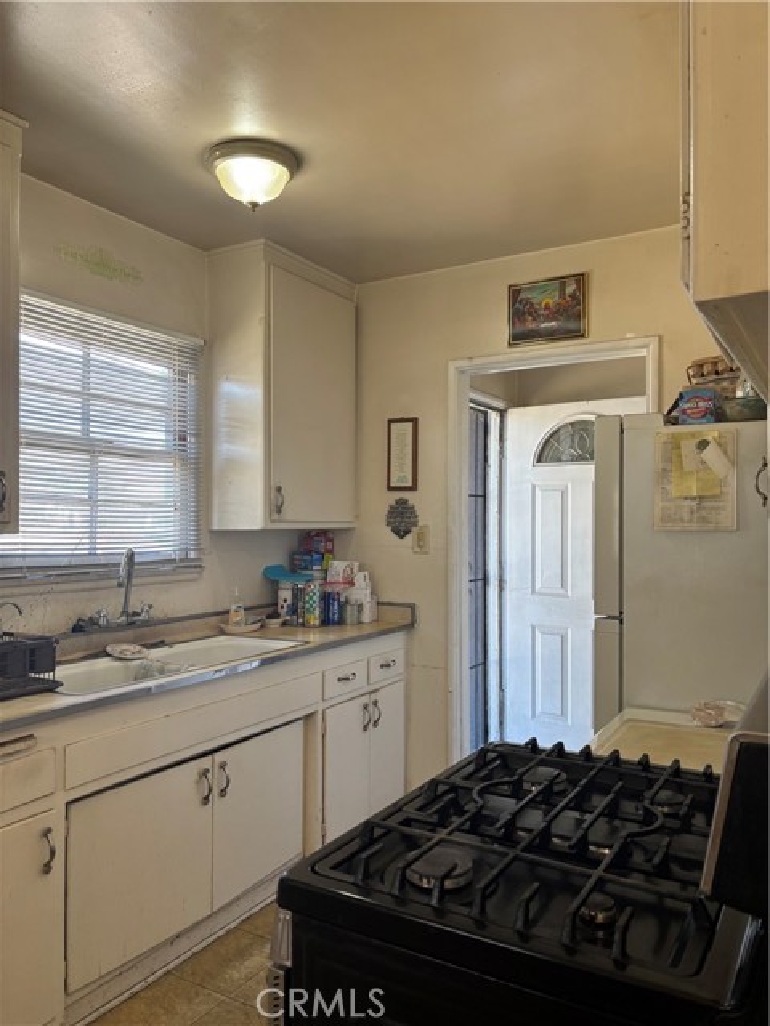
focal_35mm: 26
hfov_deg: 53.1
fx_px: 771
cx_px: 385
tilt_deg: +1.2
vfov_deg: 67.3
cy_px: 513
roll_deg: -1.8
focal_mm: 5.96
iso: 125
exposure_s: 1/120
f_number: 1.6
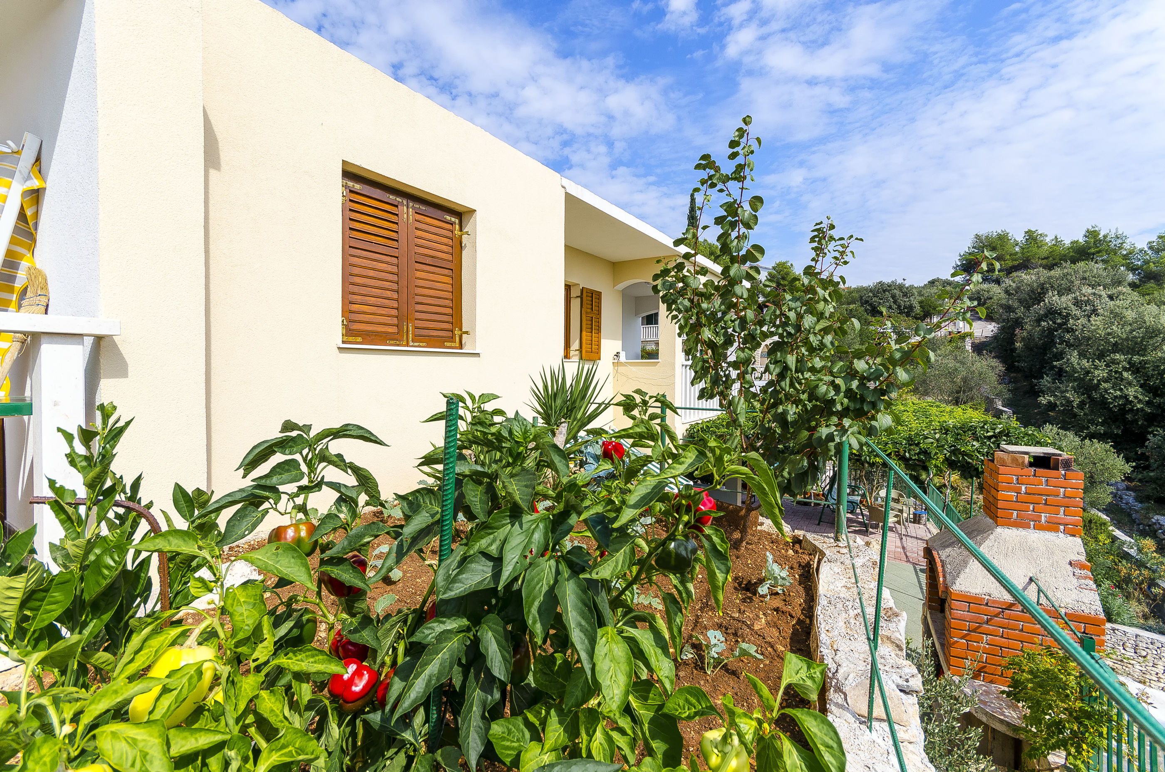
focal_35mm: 15
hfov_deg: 100.5
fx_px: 484
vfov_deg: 77.1
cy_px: 386
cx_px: 582
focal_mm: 10
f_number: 8
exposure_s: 1/500
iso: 100
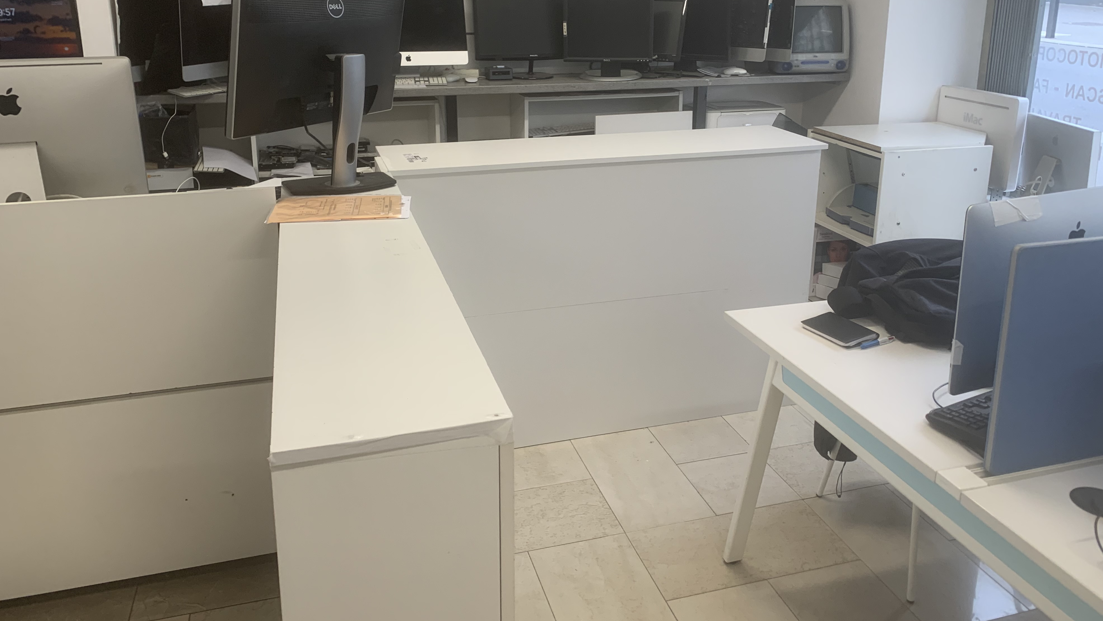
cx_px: 546
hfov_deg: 66.1
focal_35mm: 29
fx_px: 848
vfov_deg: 39.6
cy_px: 200
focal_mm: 4.25
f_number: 1.8
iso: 80
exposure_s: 1/121
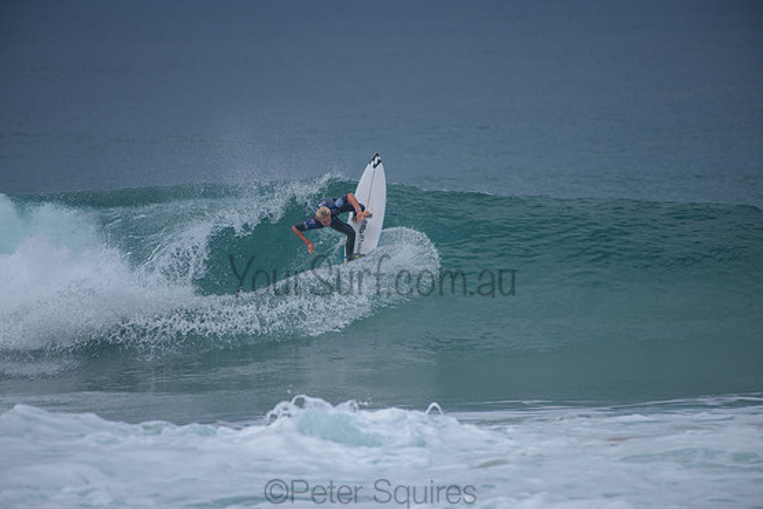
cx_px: 371
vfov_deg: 2.6
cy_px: 264
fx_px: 11066
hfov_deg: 3.9
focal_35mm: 522
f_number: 5.6
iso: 180
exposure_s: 1/2000
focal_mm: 500
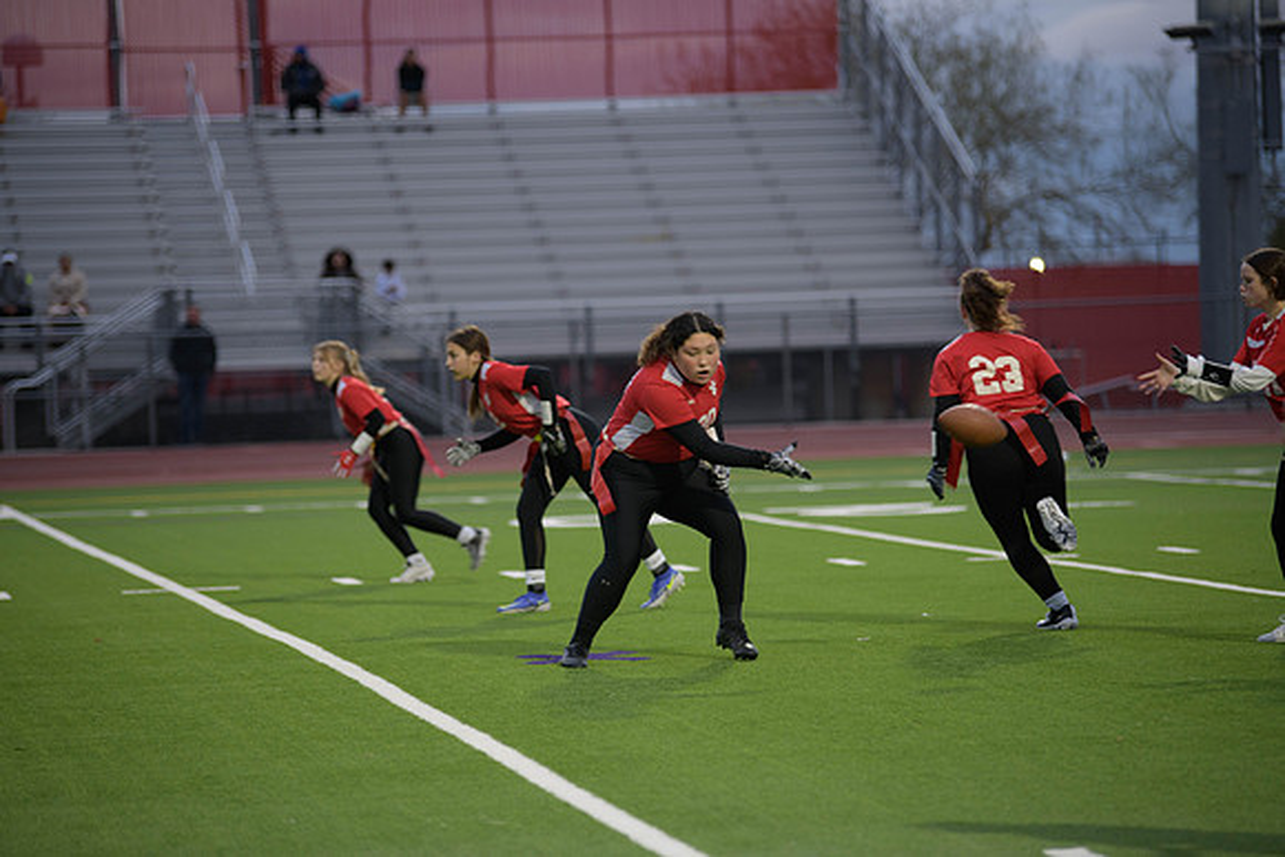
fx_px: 5534
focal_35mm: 155
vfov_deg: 8.9
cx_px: 642
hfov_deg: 13.2
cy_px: 428
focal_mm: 155
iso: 400
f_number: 2.8
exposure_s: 1/200
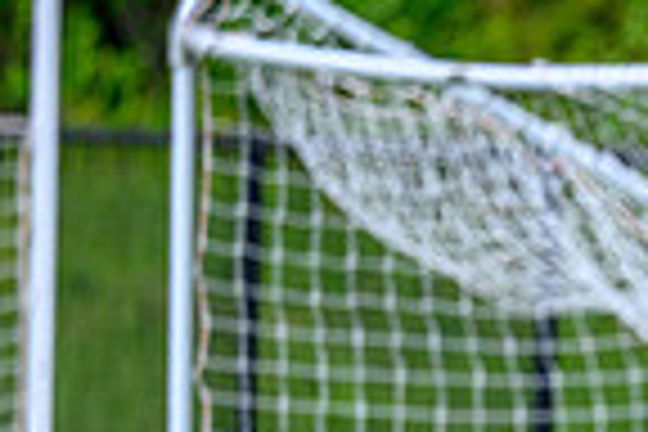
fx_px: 15083
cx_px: 884
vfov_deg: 1.6
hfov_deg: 2.5
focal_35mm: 838
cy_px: 303
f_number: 2.8
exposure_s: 1/2000
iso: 160
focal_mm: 190
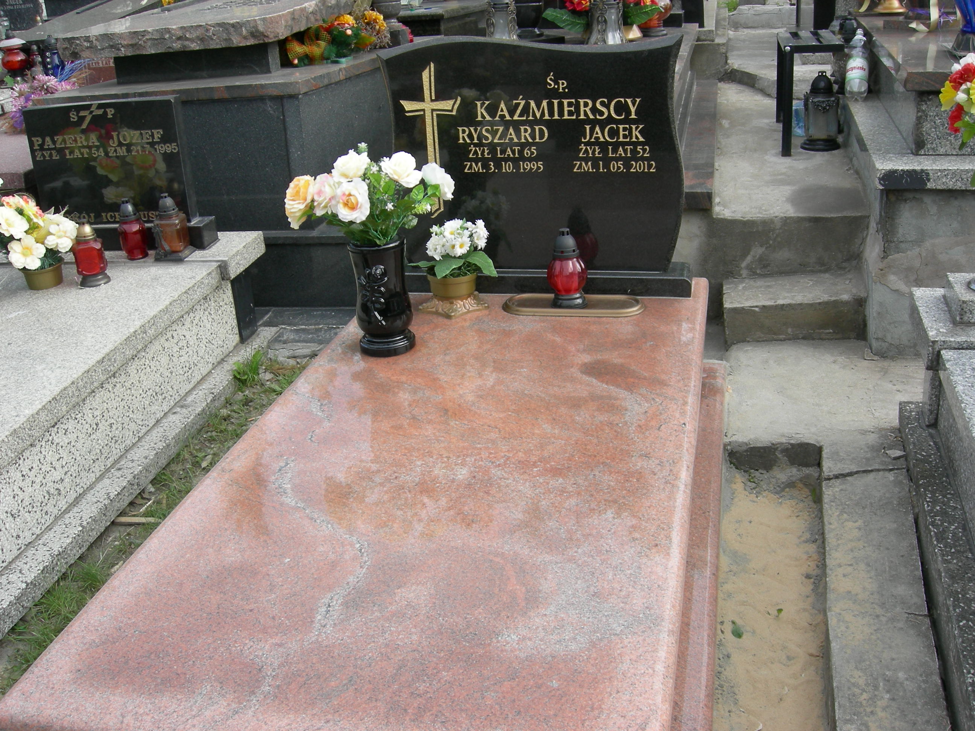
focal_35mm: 36
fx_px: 1014
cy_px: 366
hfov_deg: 51.4
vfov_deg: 39.7
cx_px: 488
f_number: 4.8
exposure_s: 1/175
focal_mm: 7.5
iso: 64
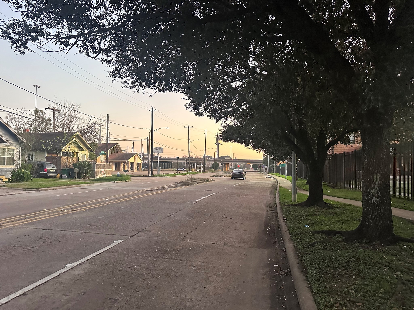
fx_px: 287
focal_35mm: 24
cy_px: 155
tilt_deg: +3.7
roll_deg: +1.1
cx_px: 207
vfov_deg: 56.8
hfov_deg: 71.6
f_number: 1.78
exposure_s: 1/60
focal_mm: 6.86
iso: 640
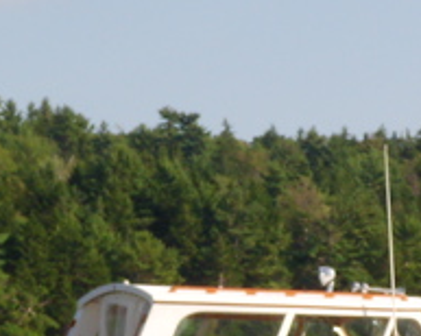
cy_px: 292
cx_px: 238
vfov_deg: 4.7
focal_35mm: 331
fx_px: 4120
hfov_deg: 5.8
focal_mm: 15.6
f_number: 6.4
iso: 50
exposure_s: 1/260
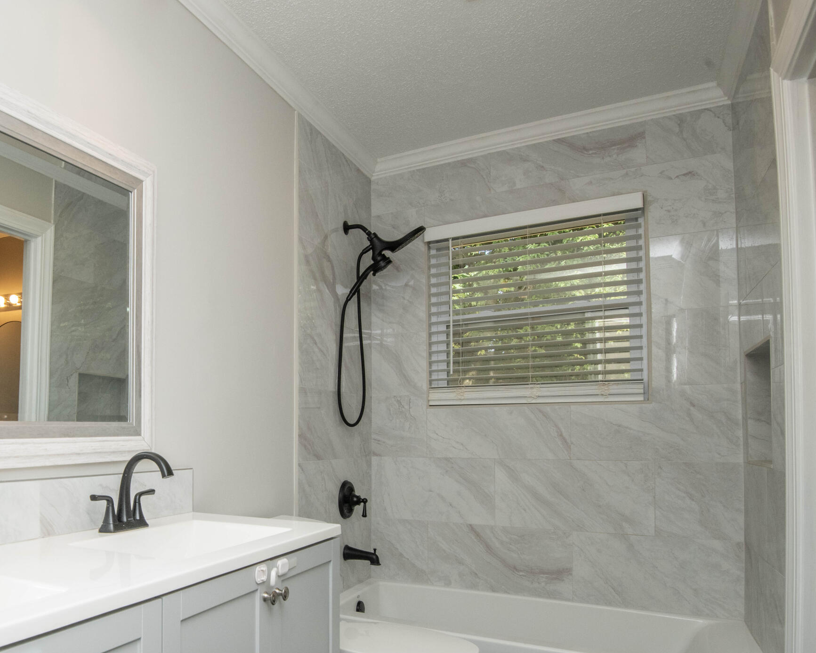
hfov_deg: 61.8
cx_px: 190
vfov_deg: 54.0
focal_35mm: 26
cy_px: 426
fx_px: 628
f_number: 10
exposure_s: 1/125
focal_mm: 16
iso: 500
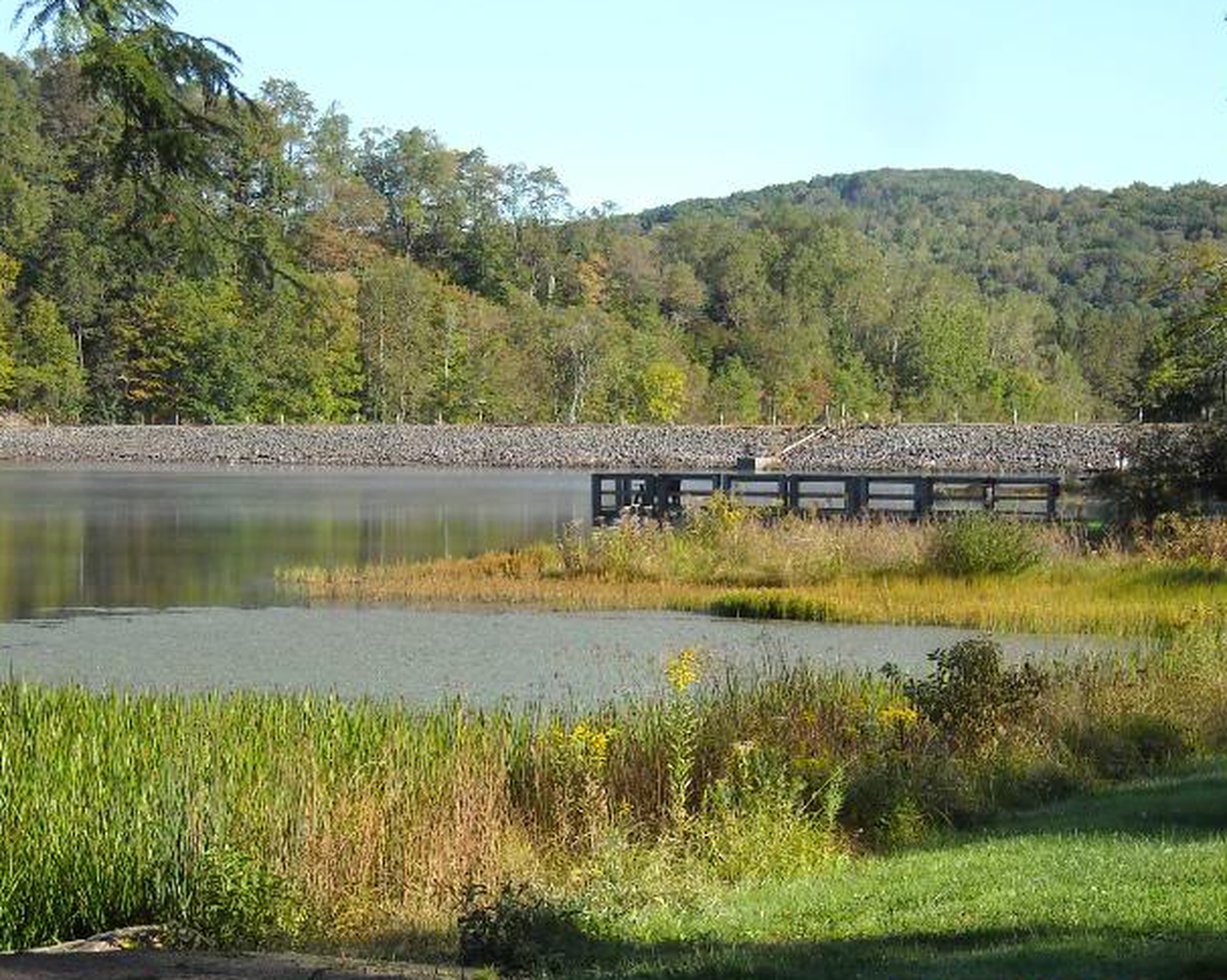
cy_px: 545
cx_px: 597
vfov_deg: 15.7
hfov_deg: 19.6
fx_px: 3557
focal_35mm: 98
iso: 64
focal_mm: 12.3
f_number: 3.9
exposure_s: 1/272
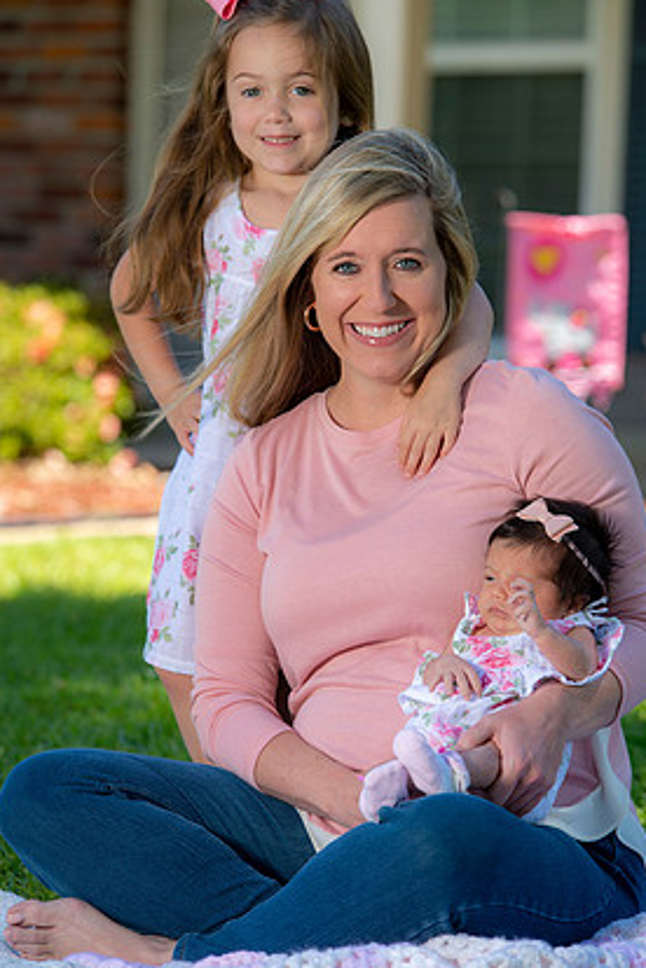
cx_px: 348
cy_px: 458
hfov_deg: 7.7
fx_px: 4818
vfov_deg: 11.5
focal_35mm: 179
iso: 100
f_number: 5.6
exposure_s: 1/160
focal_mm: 165
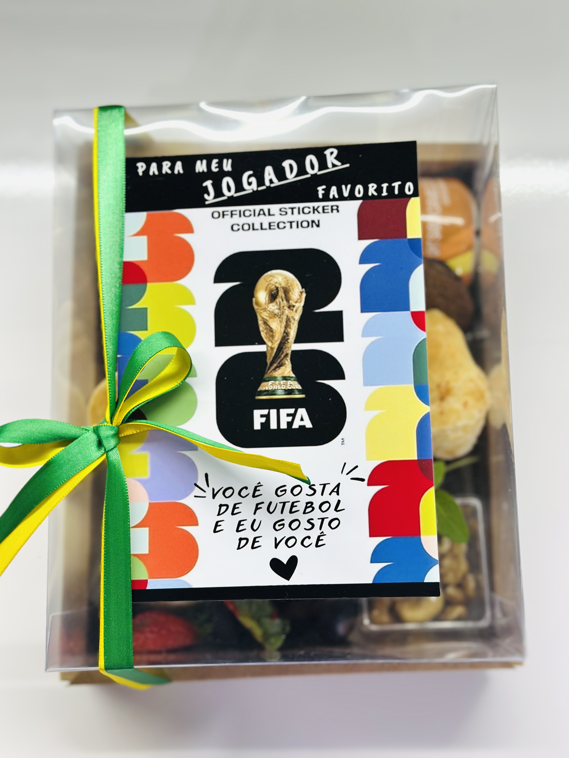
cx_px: 284
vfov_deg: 39.7
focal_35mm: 48
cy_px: 379
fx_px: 1052
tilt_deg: -79.4
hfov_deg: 30.3
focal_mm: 6.86
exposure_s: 1/60
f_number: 1.78
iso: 100
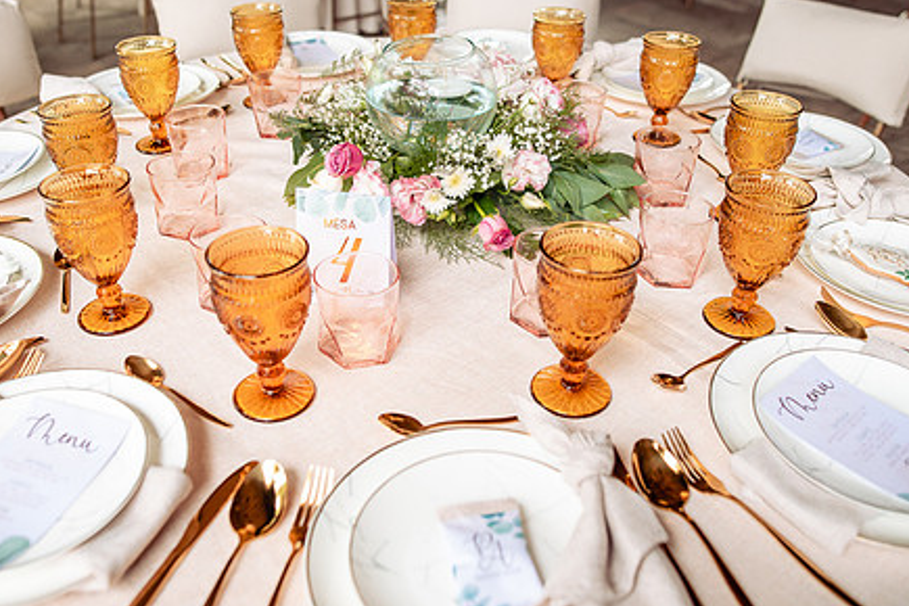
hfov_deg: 58.6
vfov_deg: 41.0
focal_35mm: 32
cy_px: 262
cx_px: 418
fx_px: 808
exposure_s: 1/320
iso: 400
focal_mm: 24
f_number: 2.5
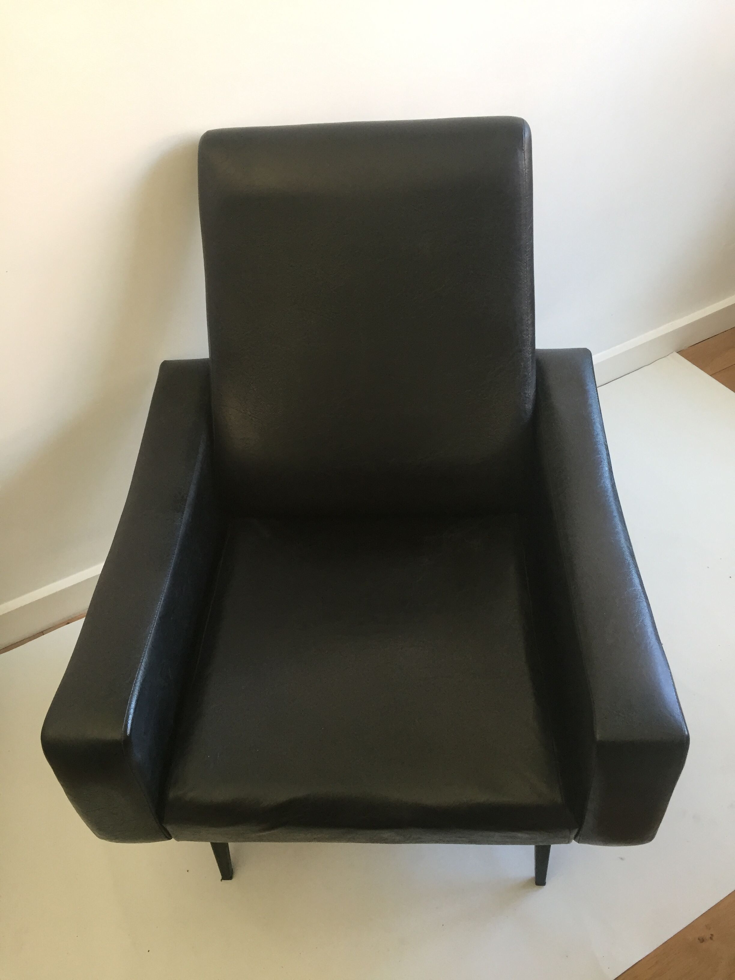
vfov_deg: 61.7
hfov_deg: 48.2
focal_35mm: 29
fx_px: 821
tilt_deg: -46.0
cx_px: 368
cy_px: 490
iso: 64
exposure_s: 1/33
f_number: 2.2
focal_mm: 4.15
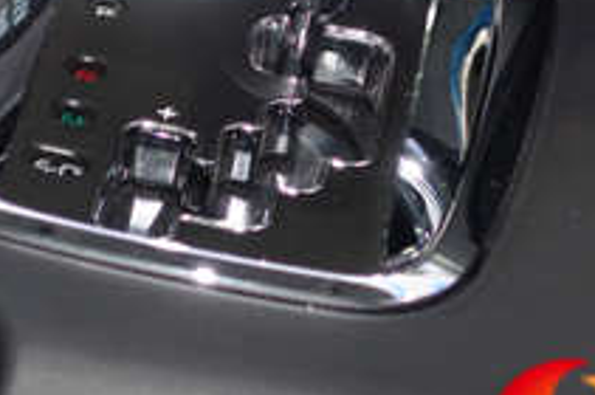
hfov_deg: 8.5
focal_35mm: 243
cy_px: -126
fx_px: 4010
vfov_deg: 5.6
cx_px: 265
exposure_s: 1/30
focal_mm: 23.82
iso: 200
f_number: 4
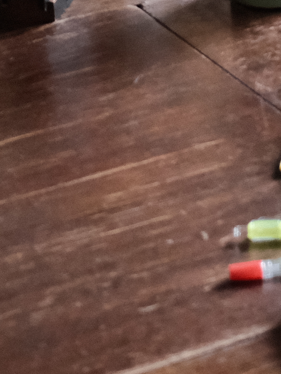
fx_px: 1970
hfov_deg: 7.6
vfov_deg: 10.4
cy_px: -212
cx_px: 665
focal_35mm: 182
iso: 4000
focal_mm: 24.3
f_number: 4
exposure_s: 1/50
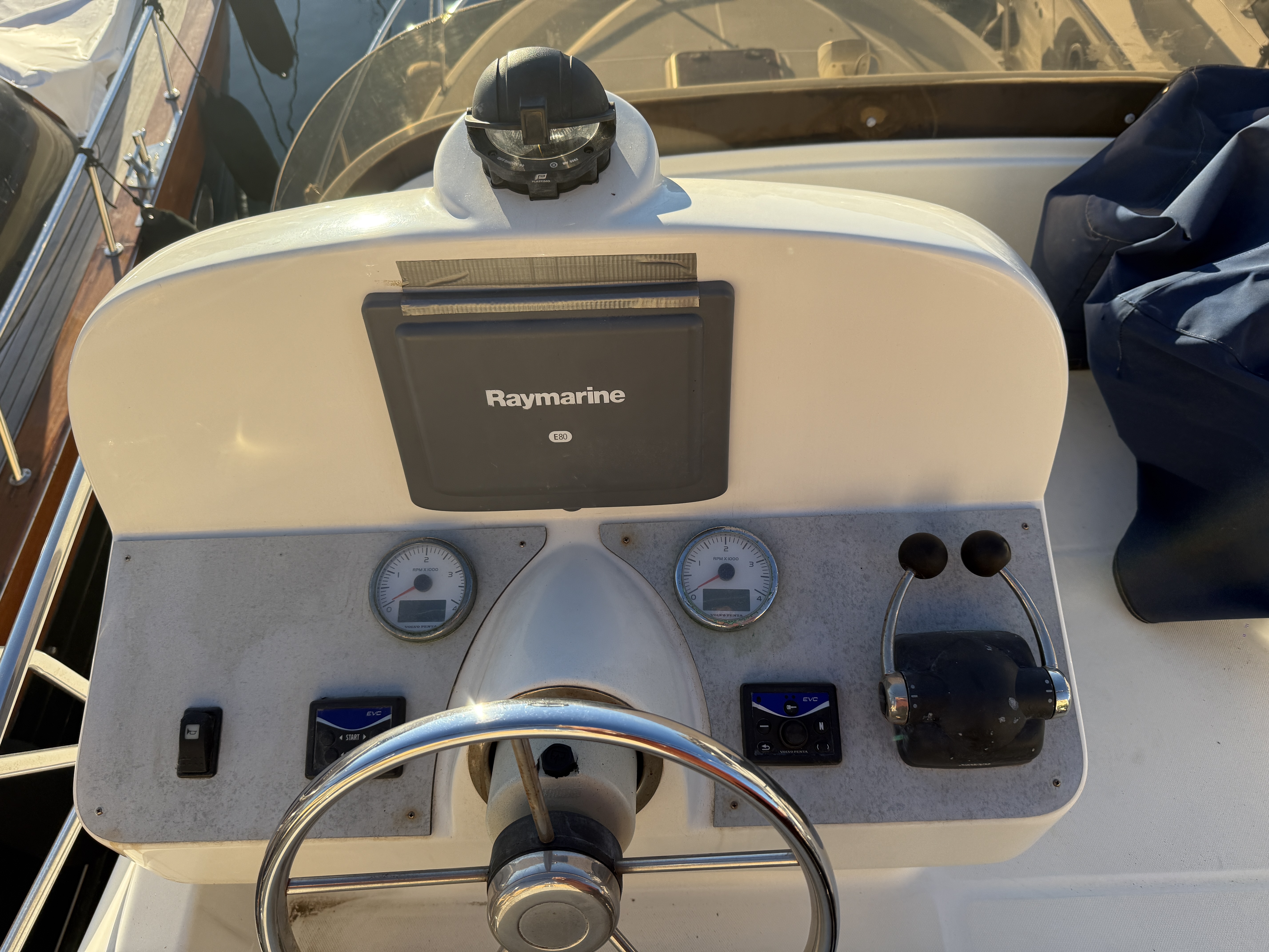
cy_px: 476
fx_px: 880
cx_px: 634
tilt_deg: -50.8
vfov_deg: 56.8
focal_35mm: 24
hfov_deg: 71.6
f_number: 1.78
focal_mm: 6.76
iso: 100
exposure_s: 1/2611
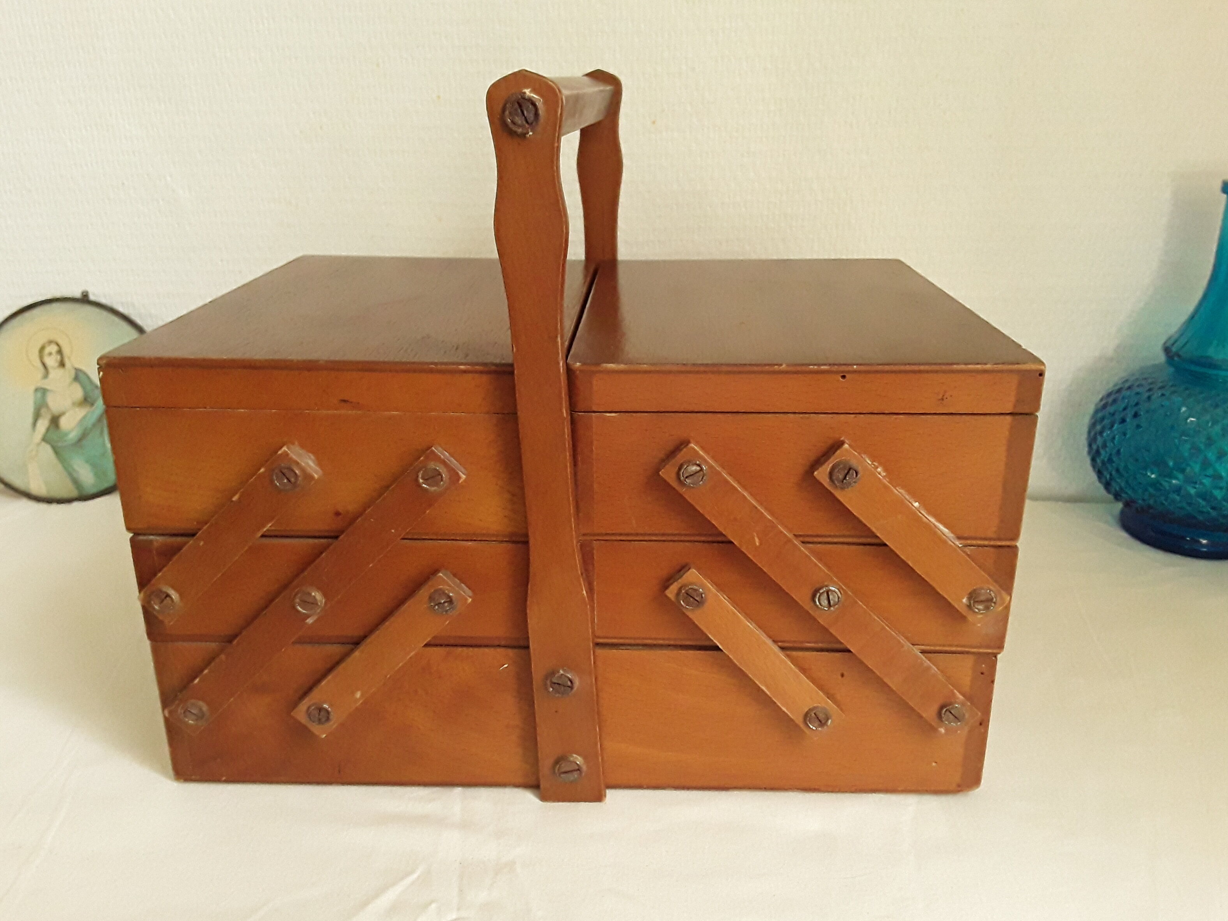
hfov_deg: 63.4
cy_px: 472
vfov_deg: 49.7
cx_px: 605
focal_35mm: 28
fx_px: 993
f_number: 1.9
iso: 400
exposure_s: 1/195
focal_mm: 2.91
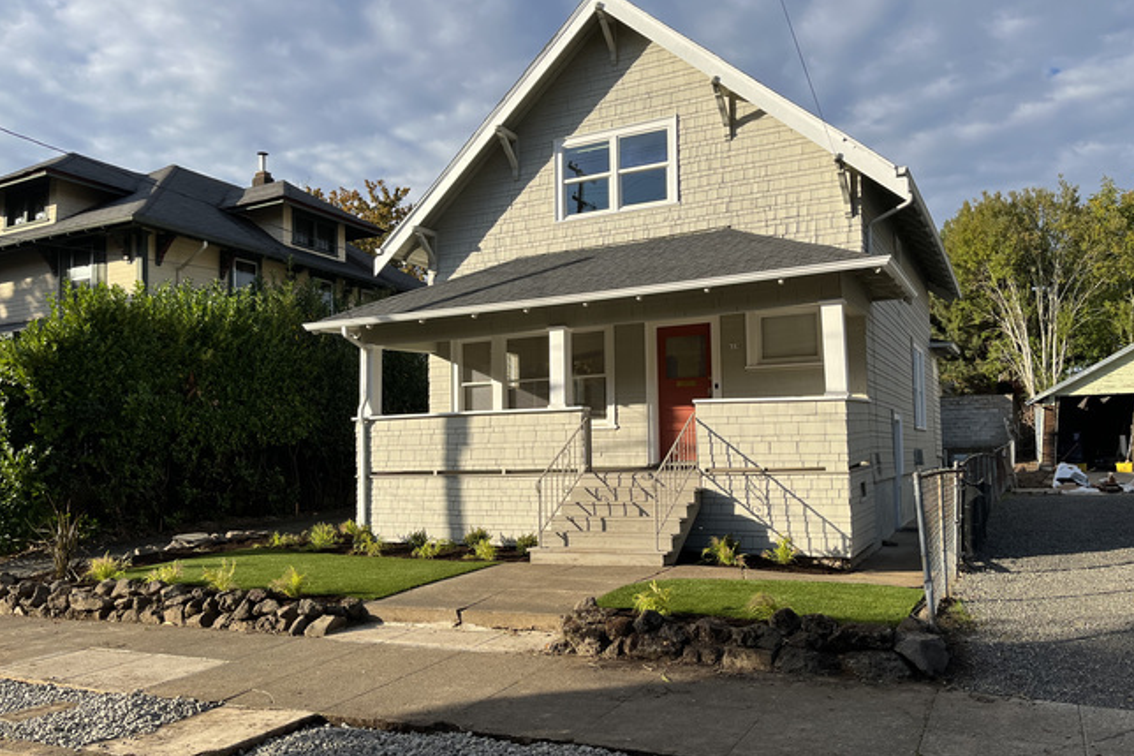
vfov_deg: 46.3
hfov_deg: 65.5
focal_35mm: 28
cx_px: 556
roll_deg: +1.9
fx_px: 882
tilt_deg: +3.3
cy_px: 409
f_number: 1.6
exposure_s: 1/2755
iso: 50
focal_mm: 5.1
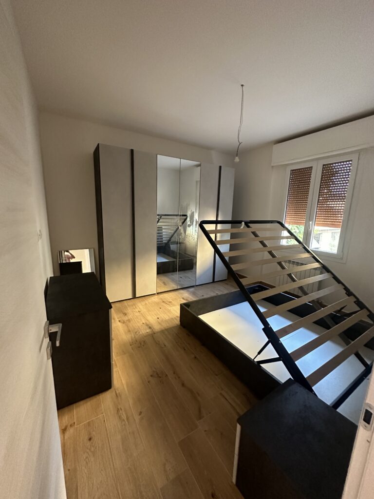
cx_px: 187
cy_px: 250
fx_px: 202
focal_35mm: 14
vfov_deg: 102.1
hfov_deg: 85.7
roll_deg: -1.1
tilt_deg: -10.3
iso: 800
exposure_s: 1/60
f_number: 2.2
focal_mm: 2.22
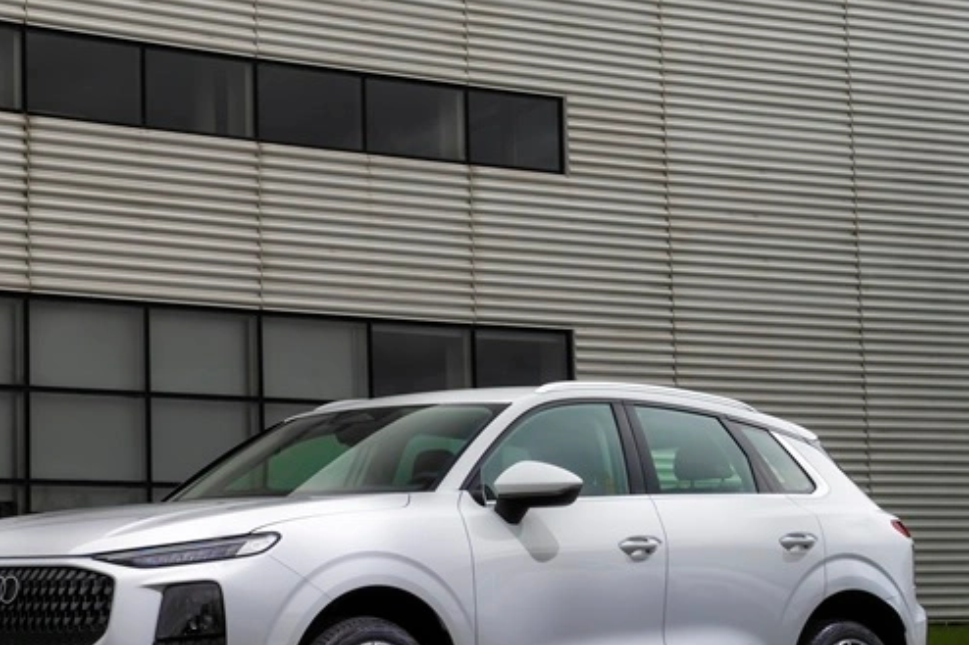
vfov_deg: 17.3
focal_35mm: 79
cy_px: 284
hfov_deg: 24.7
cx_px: 53
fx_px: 2126
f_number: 9
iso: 250
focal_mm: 39
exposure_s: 1/125
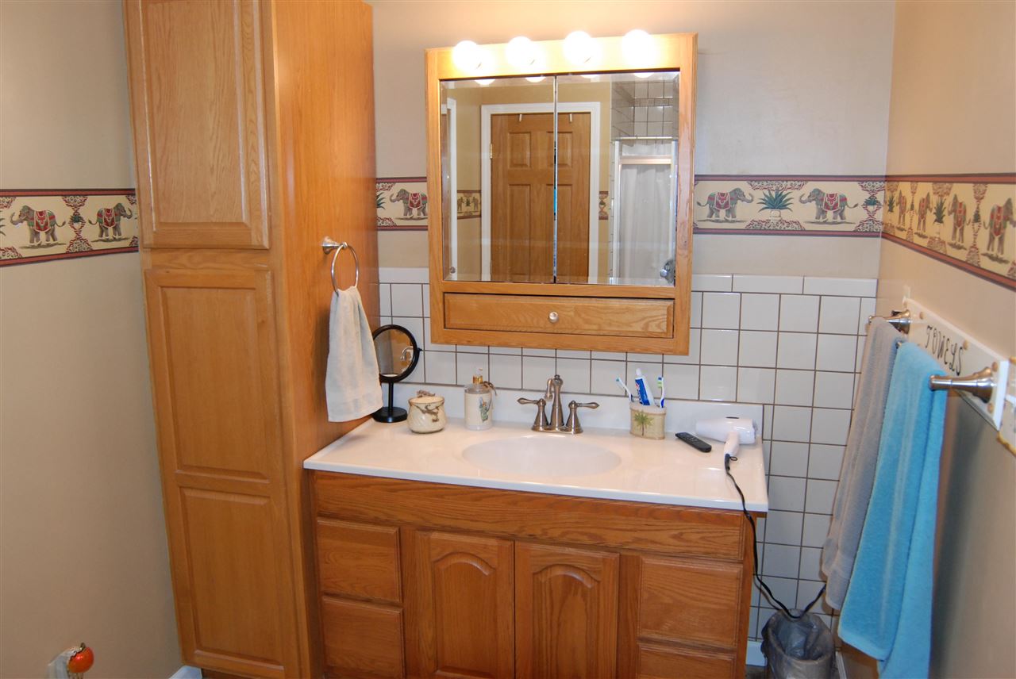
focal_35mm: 27
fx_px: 763
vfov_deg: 48.0
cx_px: 508
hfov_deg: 67.3
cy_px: 340
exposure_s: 1/60
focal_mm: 18
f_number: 5.6
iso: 800
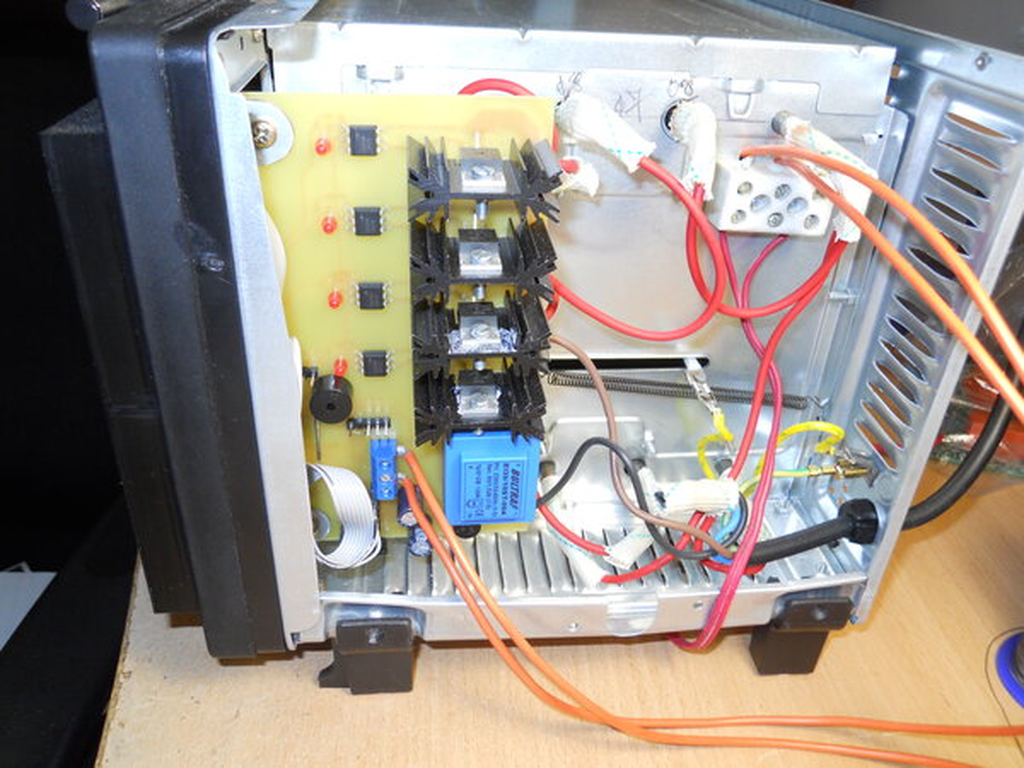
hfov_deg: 63.4
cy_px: 384
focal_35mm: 28
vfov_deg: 49.7
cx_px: 512
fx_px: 828
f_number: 2.7
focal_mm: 5
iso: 250
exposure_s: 1/60
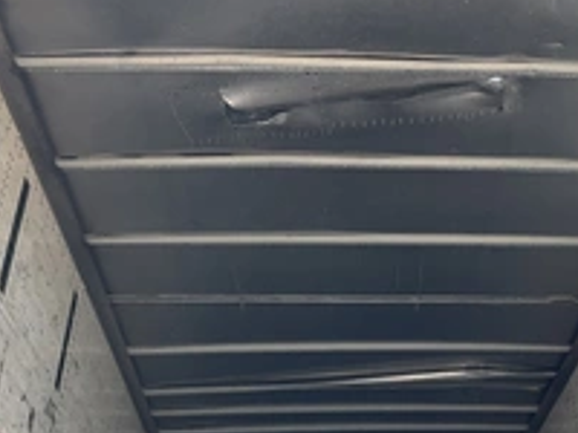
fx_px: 968
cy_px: 156
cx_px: 390
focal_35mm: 58
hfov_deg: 32.9
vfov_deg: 25.1
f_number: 1.8
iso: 16
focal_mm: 3
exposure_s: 1/138
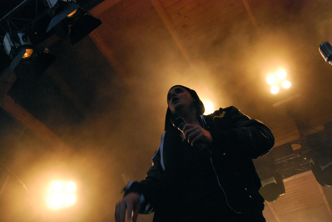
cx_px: 166
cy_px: 111
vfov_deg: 40.1
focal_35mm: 33
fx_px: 305
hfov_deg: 57.2
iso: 1600
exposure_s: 1/250
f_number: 8
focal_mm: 22
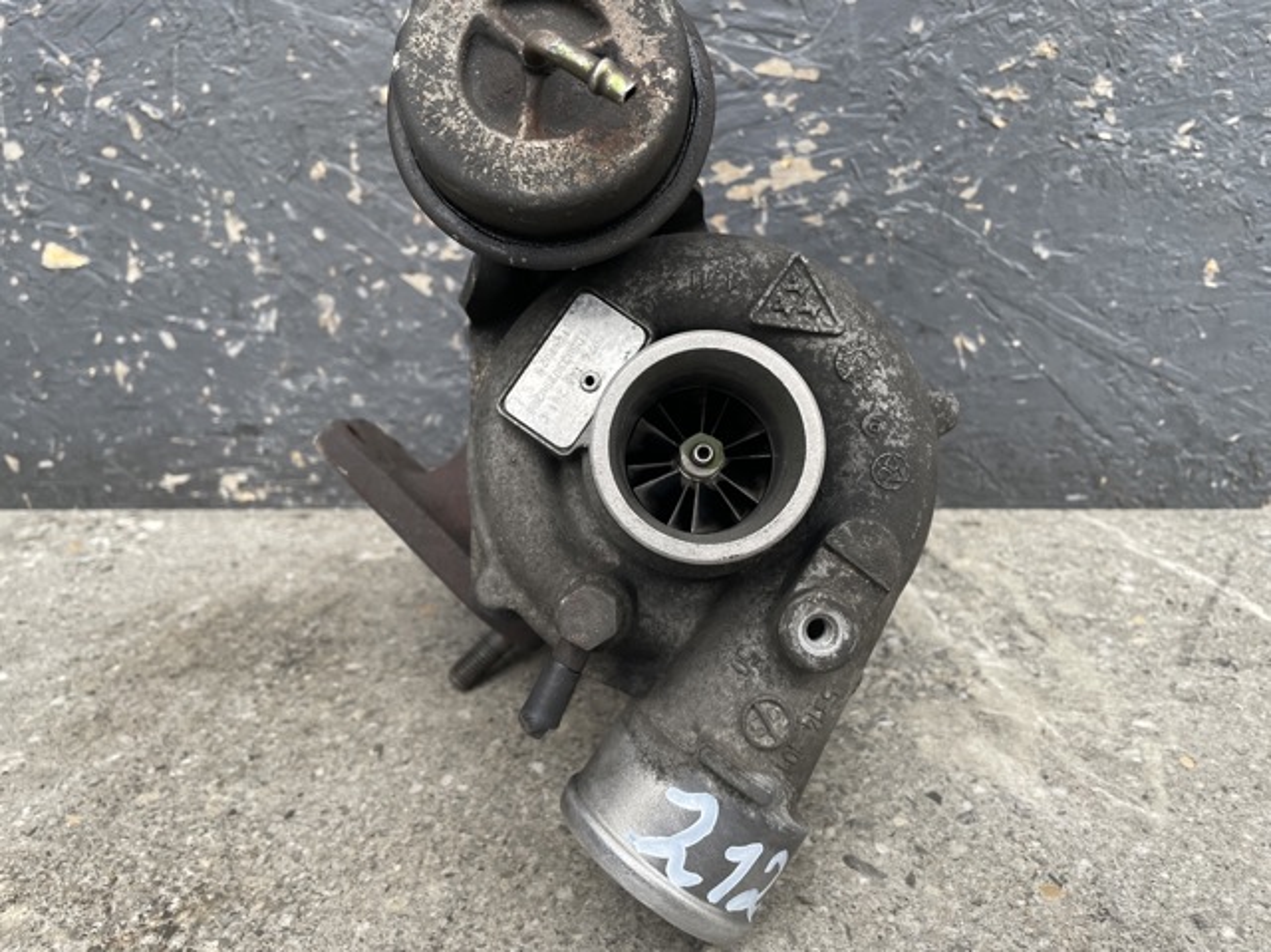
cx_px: 636
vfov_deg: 53.0
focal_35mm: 26
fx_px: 954
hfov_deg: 67.3
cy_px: 476
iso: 64
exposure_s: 1/121
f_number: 1.6
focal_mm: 4.2
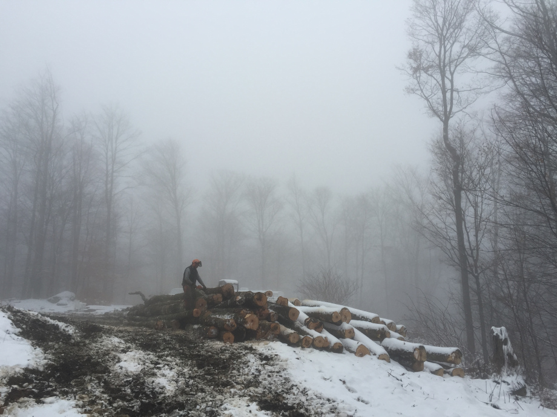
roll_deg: +0.2
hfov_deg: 61.7
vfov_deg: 48.2
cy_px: 208
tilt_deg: +11.1
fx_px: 467
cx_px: 278
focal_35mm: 29
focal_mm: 4.15
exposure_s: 1/120
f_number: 2.2
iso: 32
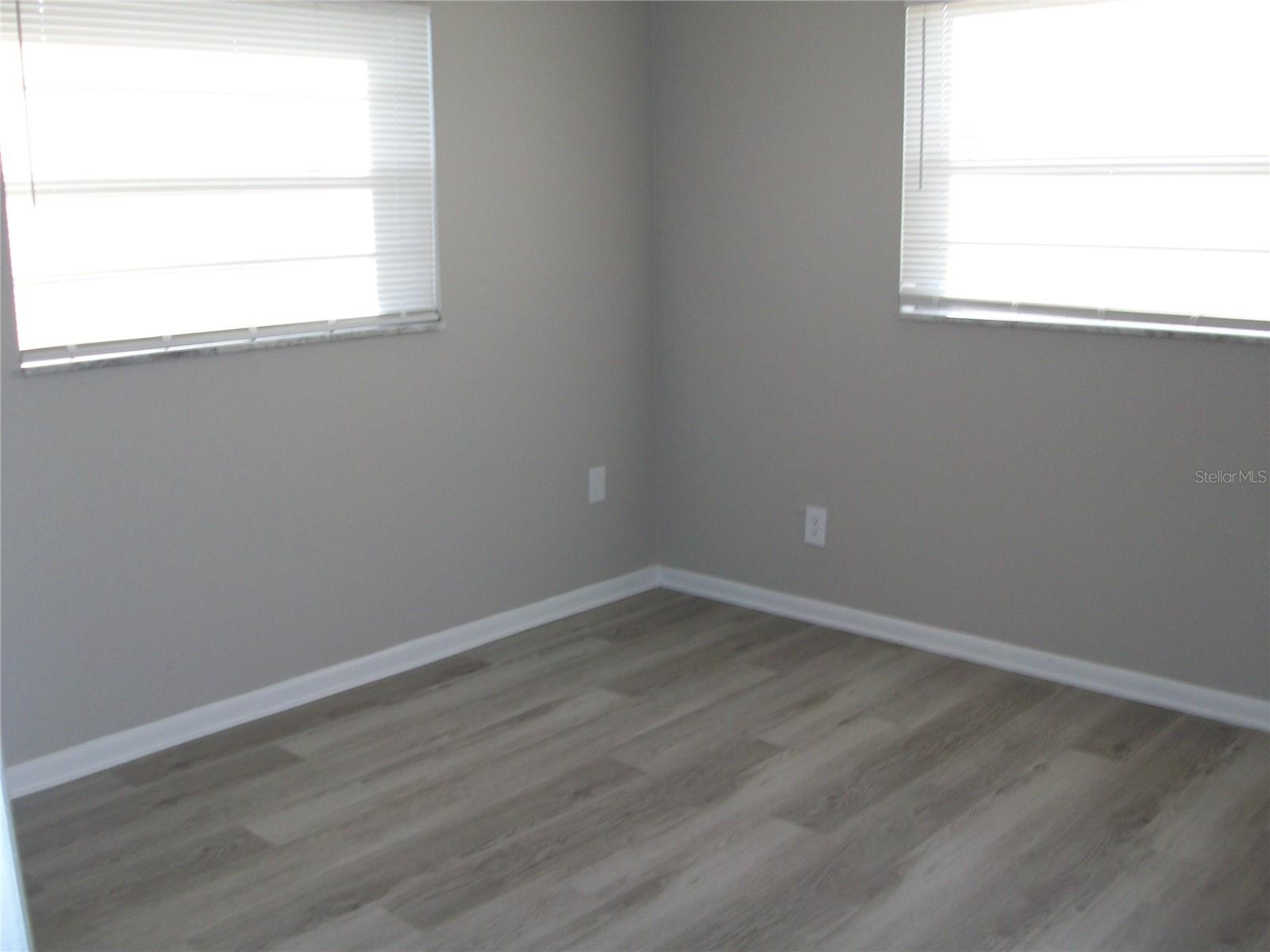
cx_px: 635
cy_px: 476
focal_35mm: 34
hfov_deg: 54.0
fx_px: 1247
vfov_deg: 41.8
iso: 64
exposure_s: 1/76
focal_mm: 5.7
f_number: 2.8
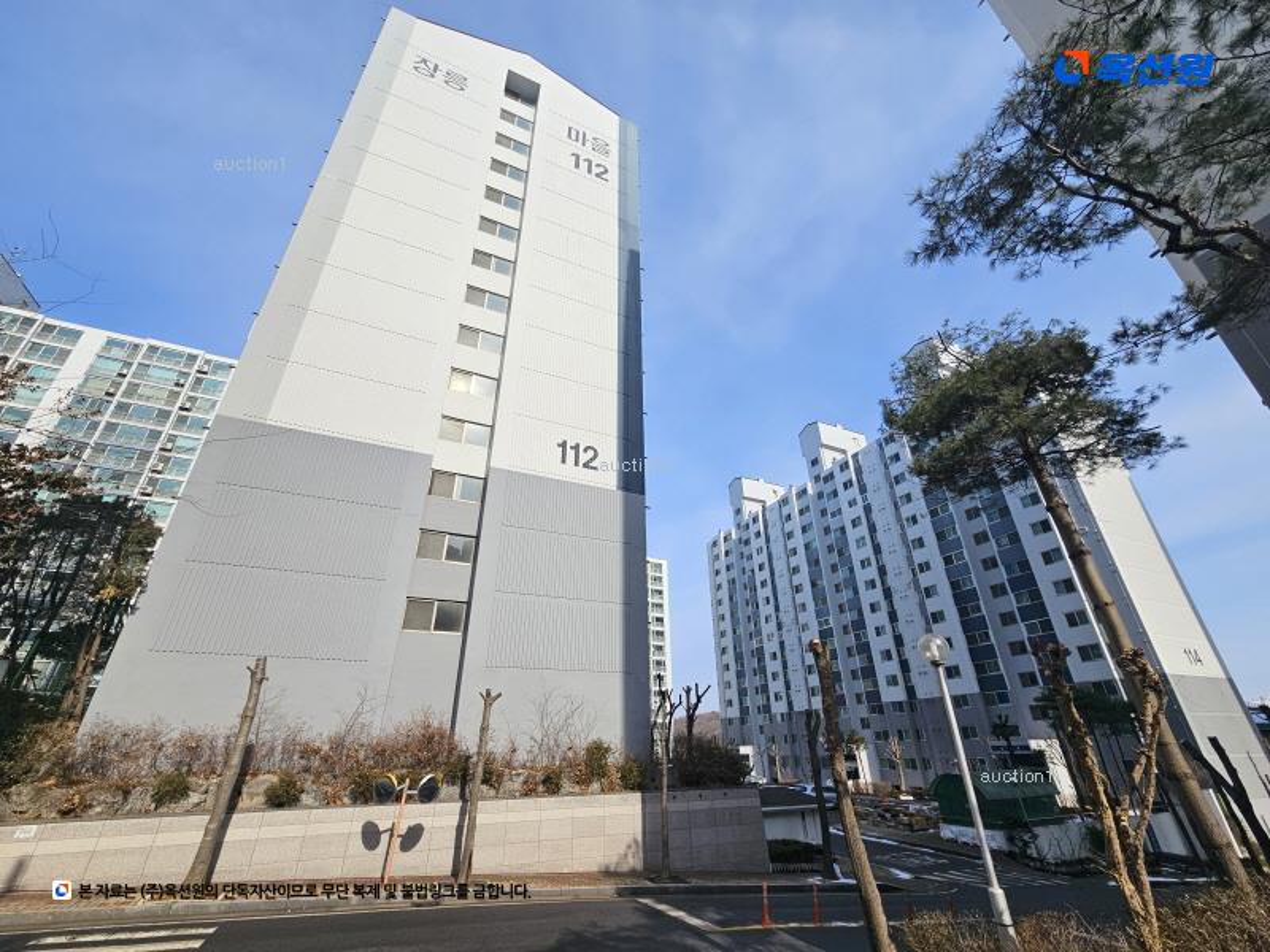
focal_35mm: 13
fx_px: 477
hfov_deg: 106.2
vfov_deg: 89.9
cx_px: 635
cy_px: 476
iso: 50
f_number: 2.2
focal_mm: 2.2
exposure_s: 1/3143
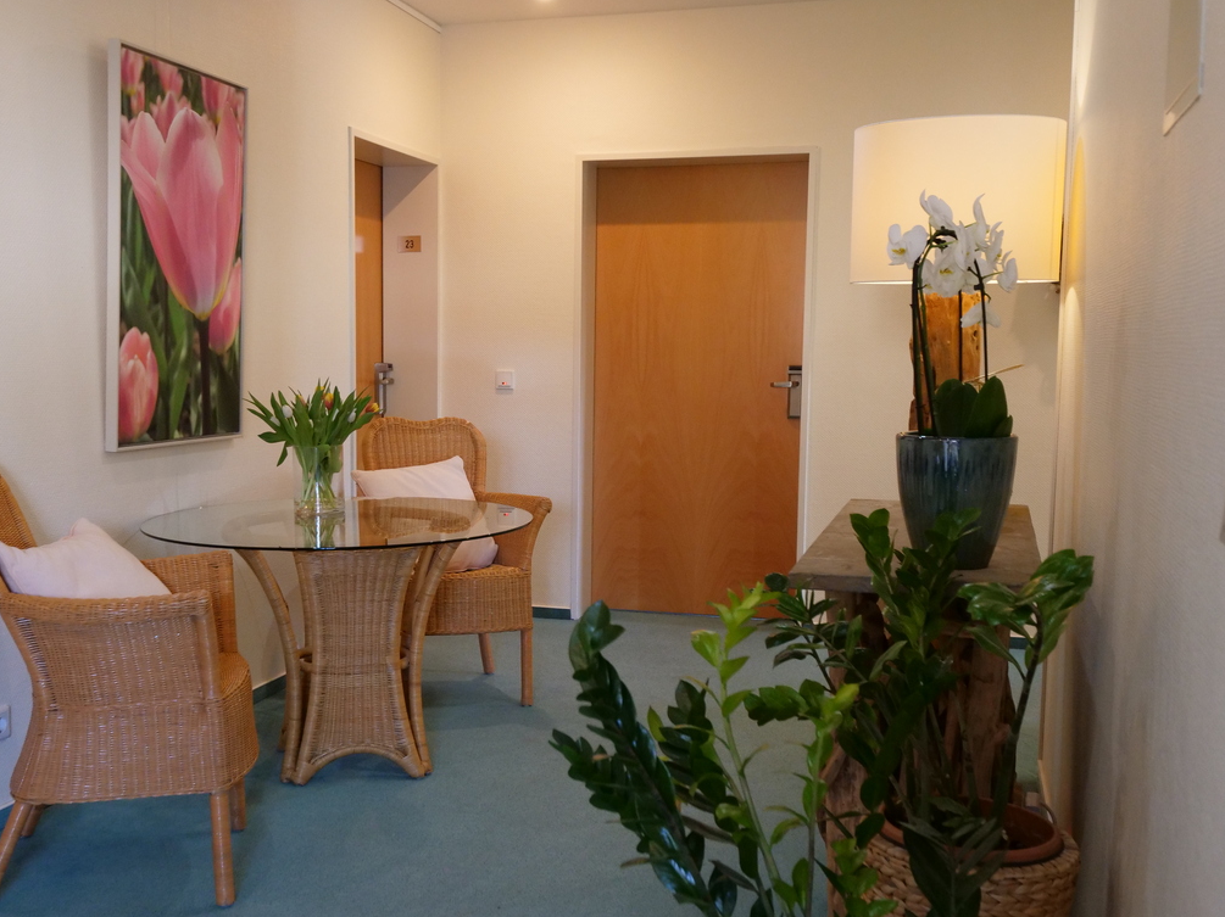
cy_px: 513
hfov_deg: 43.7
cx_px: 496
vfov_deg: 33.5
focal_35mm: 43
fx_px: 1521
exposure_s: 1/60
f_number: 4
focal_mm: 18
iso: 1600
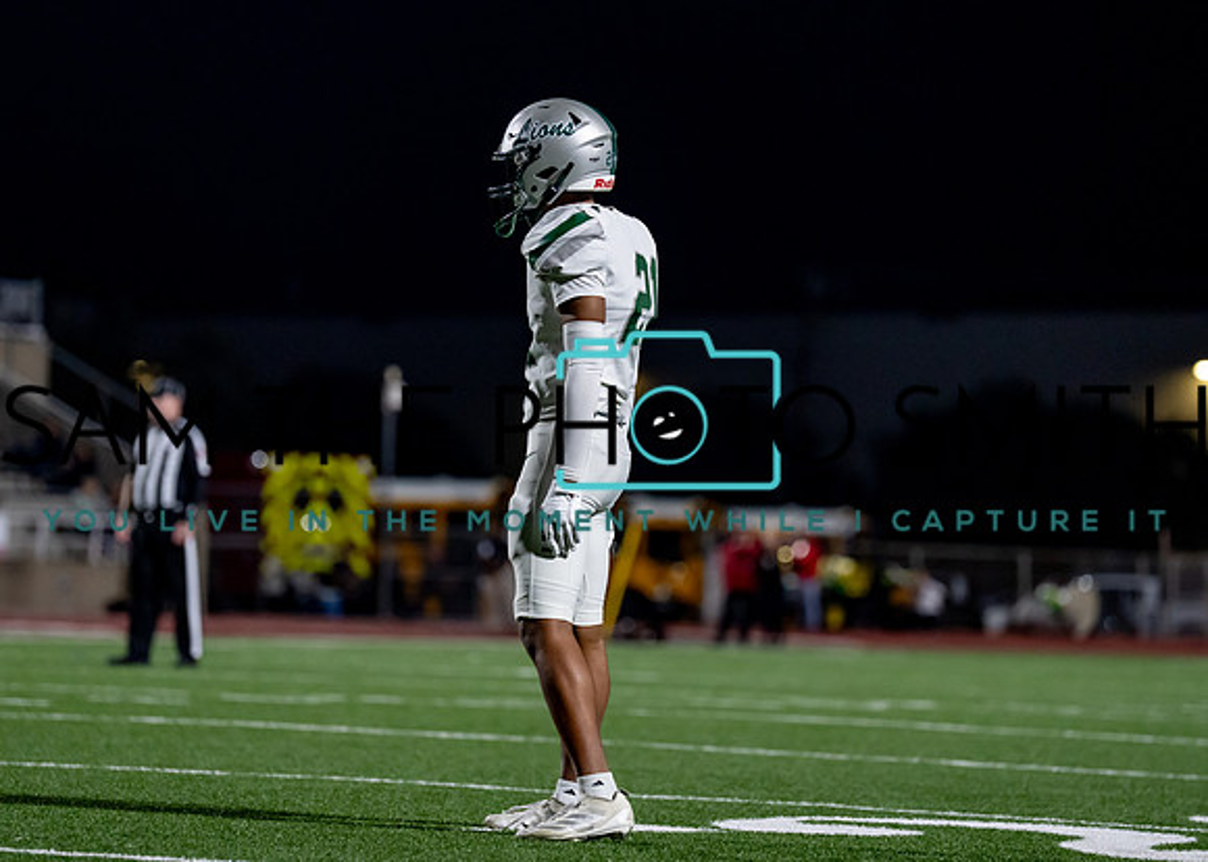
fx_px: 6527
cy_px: 397
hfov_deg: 10.6
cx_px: 552
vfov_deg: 7.6
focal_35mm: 190
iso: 3200
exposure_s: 1/1250
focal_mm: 152
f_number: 2.8
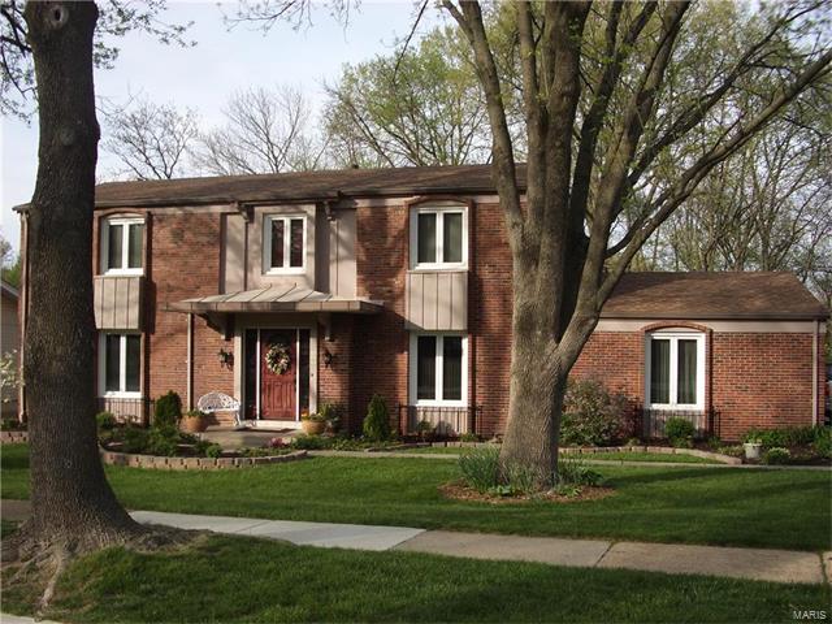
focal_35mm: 35
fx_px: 841
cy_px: 312
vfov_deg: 40.7
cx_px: 416
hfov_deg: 52.6
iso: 80
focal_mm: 5.8
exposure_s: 1/200
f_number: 4.3
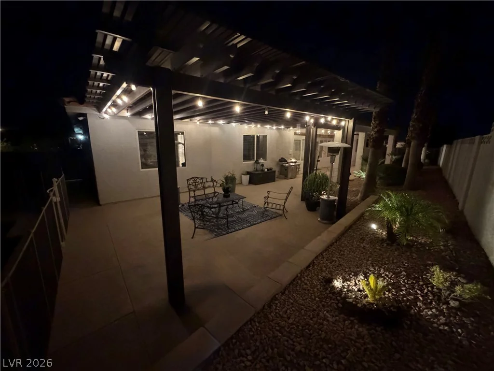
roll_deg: -0.2
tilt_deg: -12.6
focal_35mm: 14
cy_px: 186
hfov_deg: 102.1
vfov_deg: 85.7
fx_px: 200
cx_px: 247
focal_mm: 2.22
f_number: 2.2
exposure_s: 1/30
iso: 2500
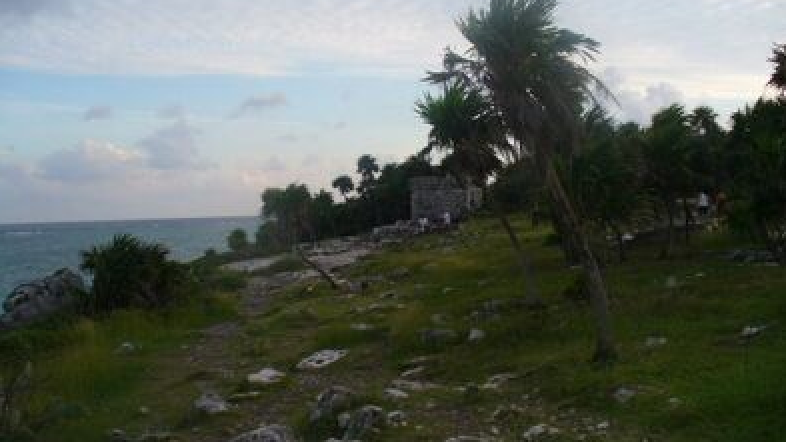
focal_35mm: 41
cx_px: 398
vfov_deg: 29.0
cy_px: 214
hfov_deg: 49.4
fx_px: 854
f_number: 2.8
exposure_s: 1/320
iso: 80
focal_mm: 6.1
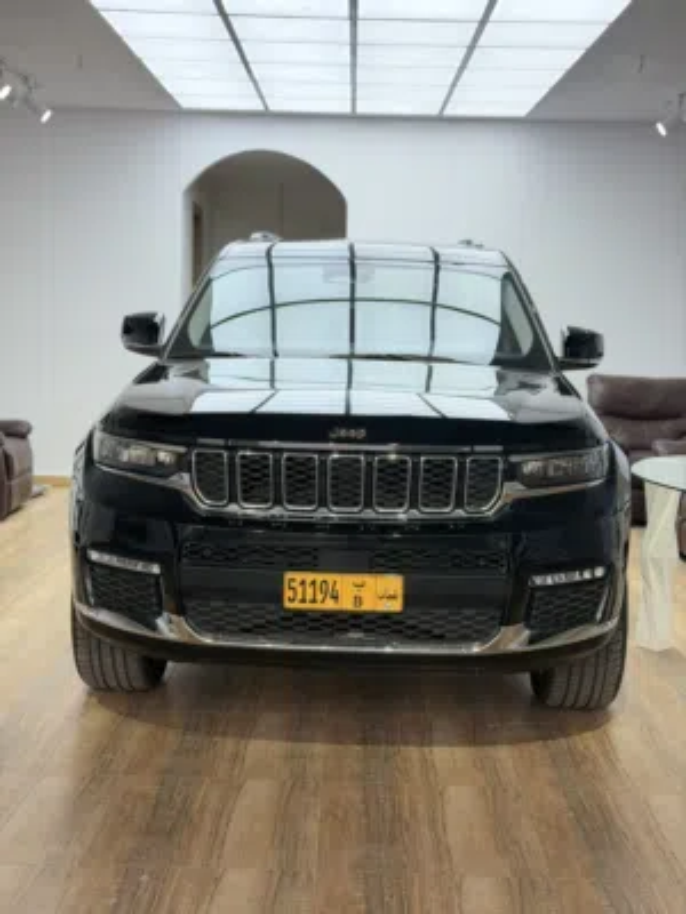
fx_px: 1268
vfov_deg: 39.7
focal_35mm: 48
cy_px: 457
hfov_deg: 30.3
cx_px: 343
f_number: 1.78
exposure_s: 1/272
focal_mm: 6.76
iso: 80
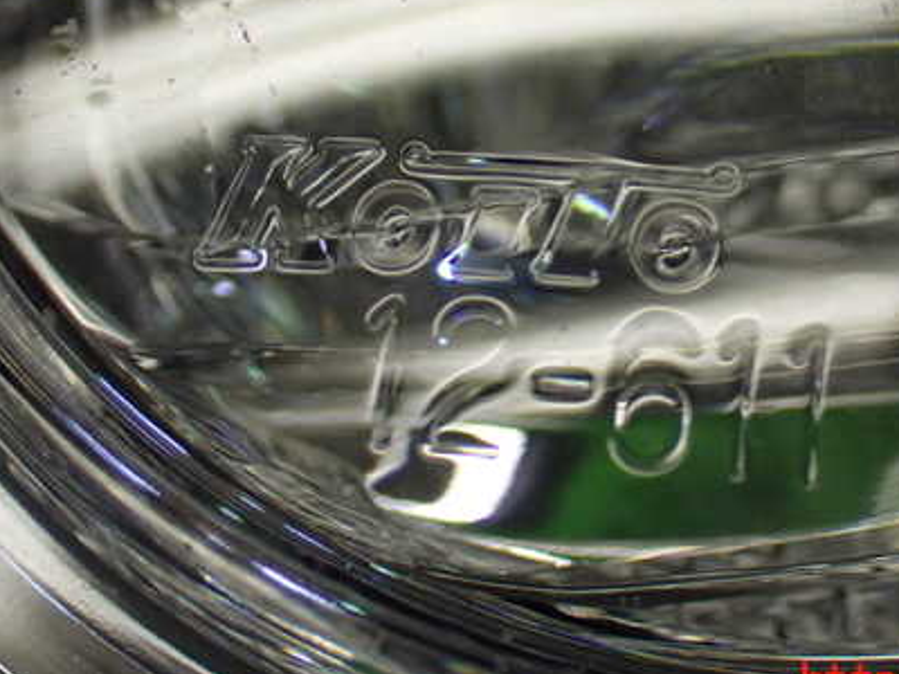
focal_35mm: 87
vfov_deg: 16.9
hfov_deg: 22.4
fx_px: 2259
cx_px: 634
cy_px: 207
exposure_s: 1/250
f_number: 3.5
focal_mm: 10.35
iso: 800
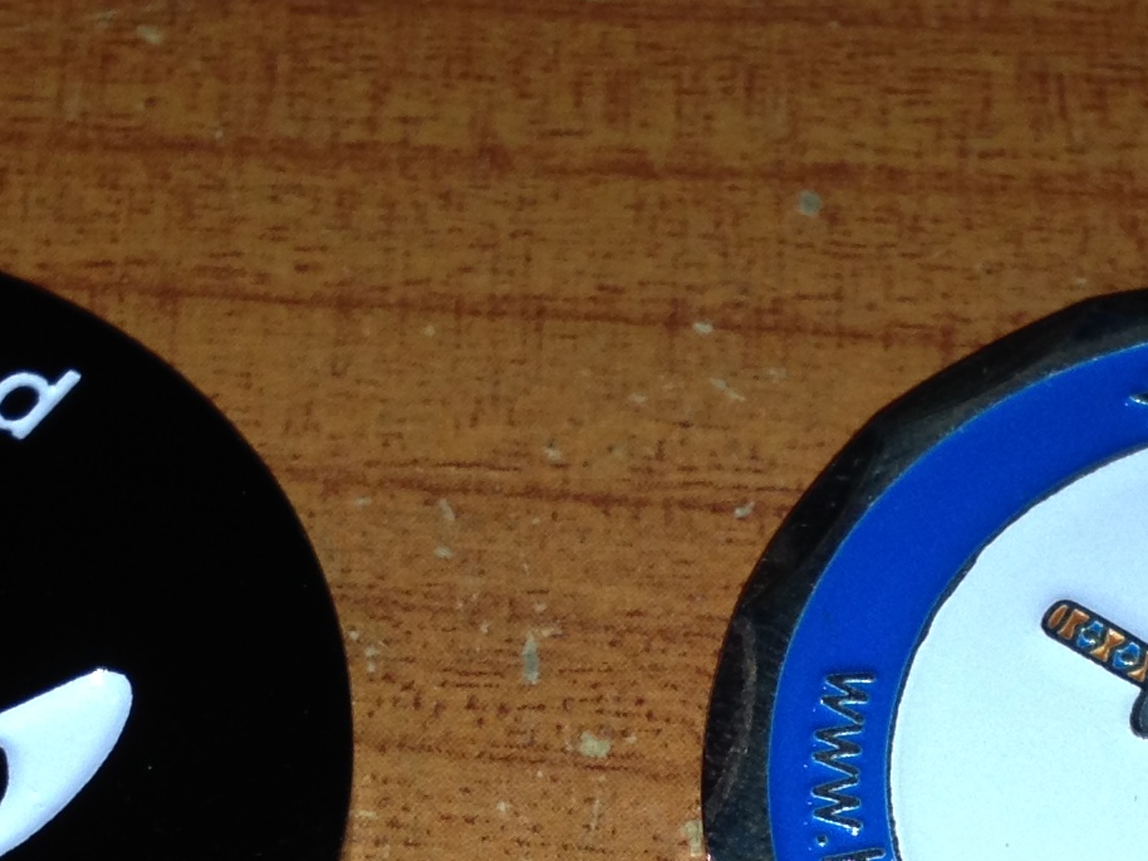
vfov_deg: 11.8
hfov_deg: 15.8
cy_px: 820
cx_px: 662
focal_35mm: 125
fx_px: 4144
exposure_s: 1/155
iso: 50
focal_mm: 4.28
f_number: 2.4
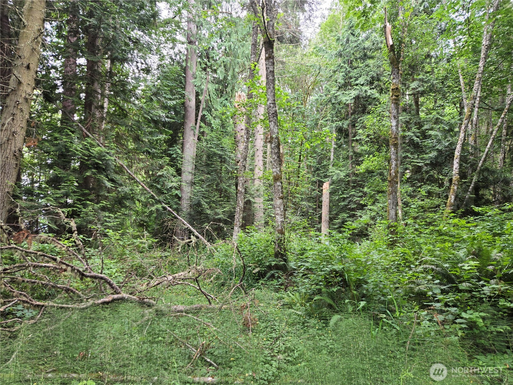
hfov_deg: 73.9
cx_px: 256
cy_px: 192
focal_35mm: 23
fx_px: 341
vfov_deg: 58.9
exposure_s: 1/180
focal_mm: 5.4
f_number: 1.8
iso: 100
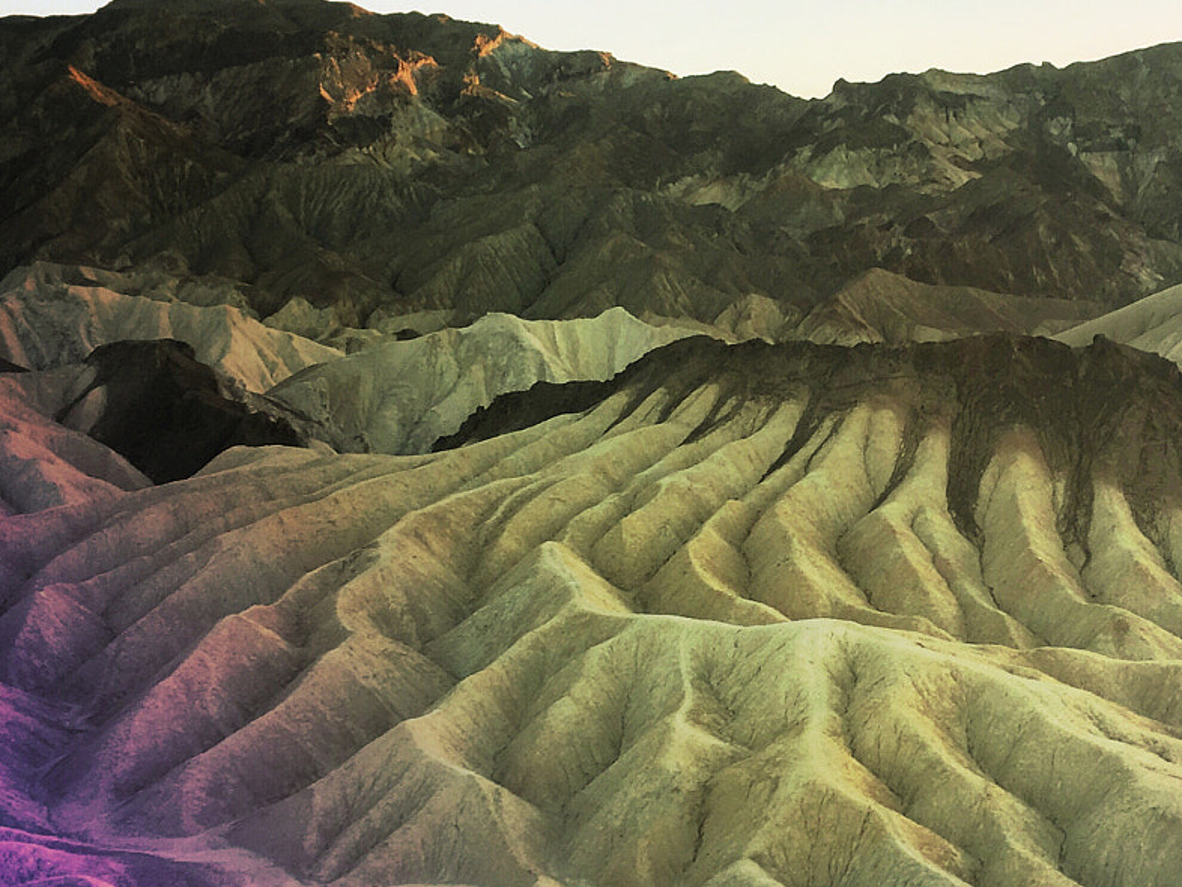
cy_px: 445
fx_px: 2015
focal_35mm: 59
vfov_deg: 24.8
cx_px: 916
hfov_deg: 32.0
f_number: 2.2
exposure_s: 1/214
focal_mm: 4.15
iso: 25
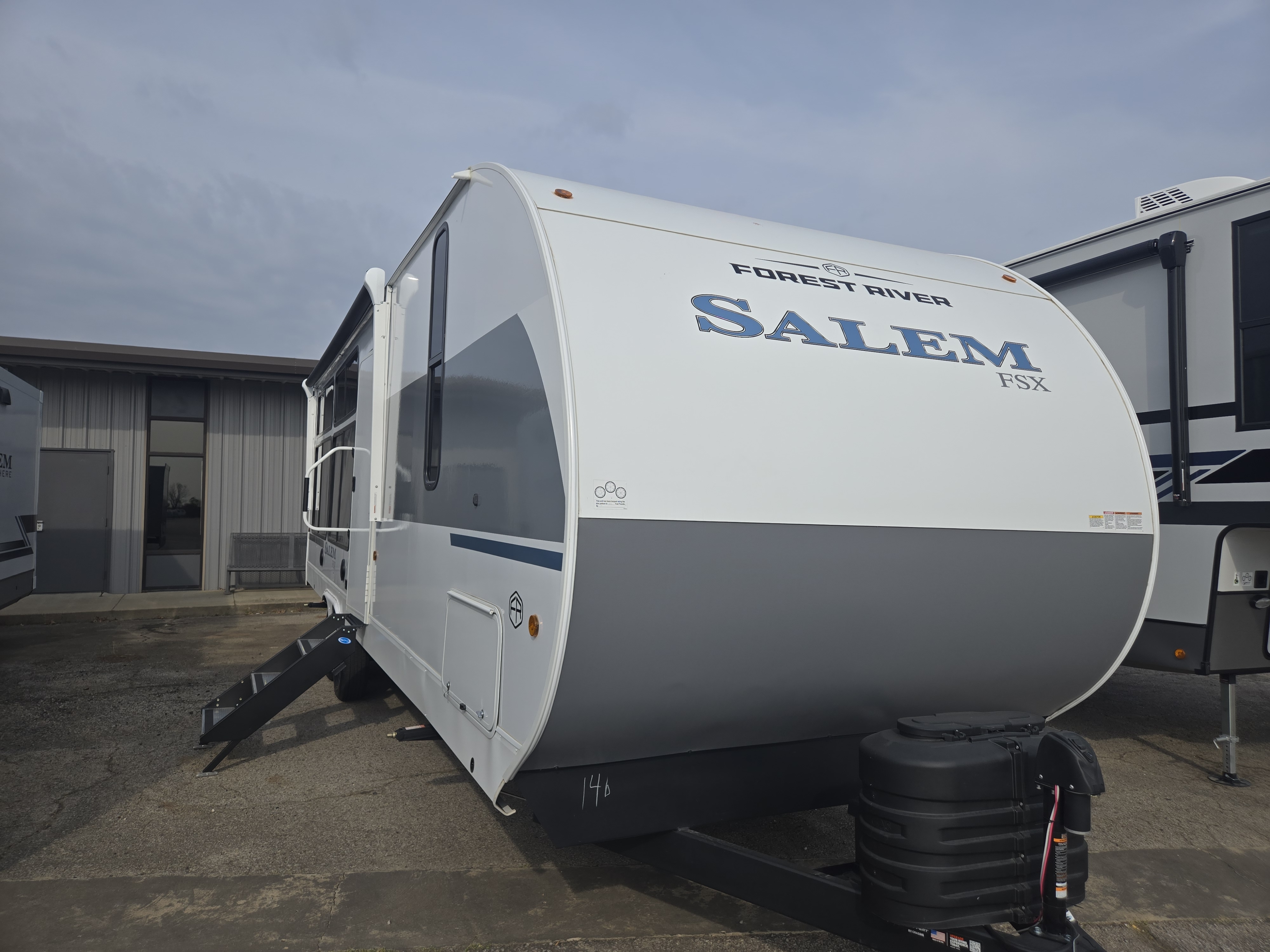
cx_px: 635
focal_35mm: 23
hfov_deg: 73.9
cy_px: 476
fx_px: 844
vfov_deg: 58.9
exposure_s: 1/2730
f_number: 1.8
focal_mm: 5.4
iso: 25
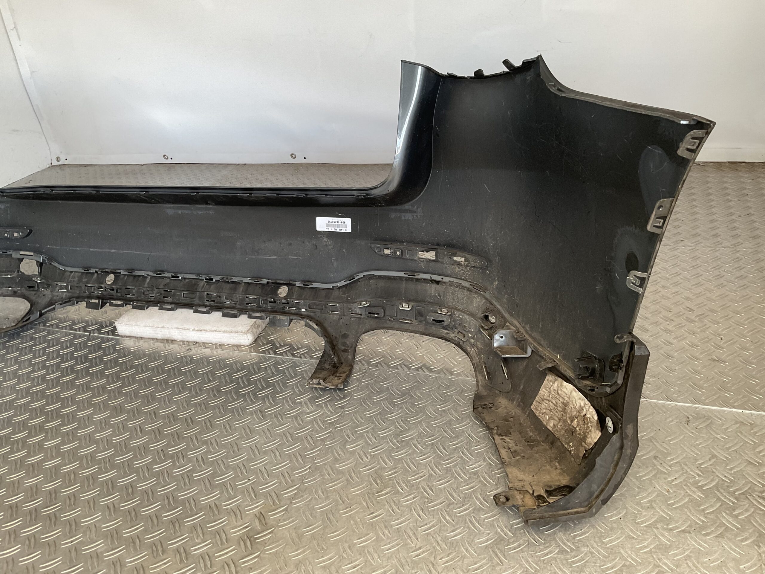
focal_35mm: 29
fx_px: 641
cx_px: 382
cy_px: 287
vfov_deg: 48.2
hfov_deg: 61.7
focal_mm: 3
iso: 50
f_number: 1.8
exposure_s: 1/60
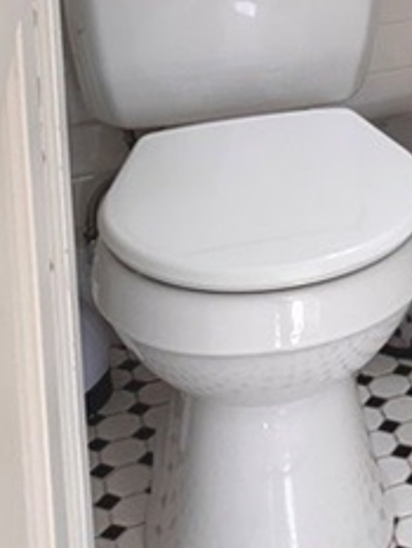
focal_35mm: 79
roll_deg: +0.8
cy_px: -235
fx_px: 1253
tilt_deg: -6.7
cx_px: 546
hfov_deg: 17.4
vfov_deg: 21.4
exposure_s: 1/120
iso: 64
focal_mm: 6.76
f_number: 1.78
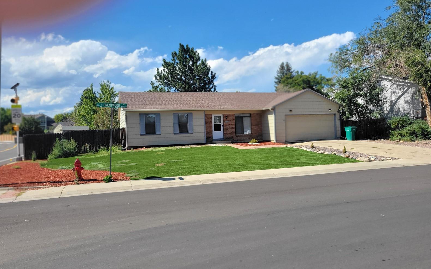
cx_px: 214
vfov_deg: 44.5
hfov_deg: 66.5
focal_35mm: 28
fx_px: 329
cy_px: 128
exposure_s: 1/1951
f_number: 1.8
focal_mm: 5.4
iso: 40
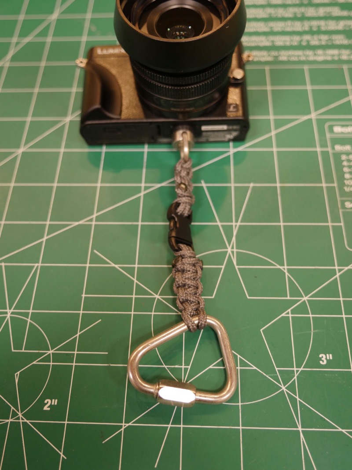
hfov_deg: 41.8
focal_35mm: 34
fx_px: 461
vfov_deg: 54.0
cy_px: 235
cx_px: 176
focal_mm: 17
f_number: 2.8
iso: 500
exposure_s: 1/60
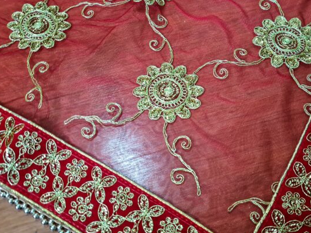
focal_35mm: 34
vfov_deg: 41.7
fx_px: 305
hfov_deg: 53.9
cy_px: 133
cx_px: 169
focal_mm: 5.4
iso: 500
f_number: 1.8
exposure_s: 1/40
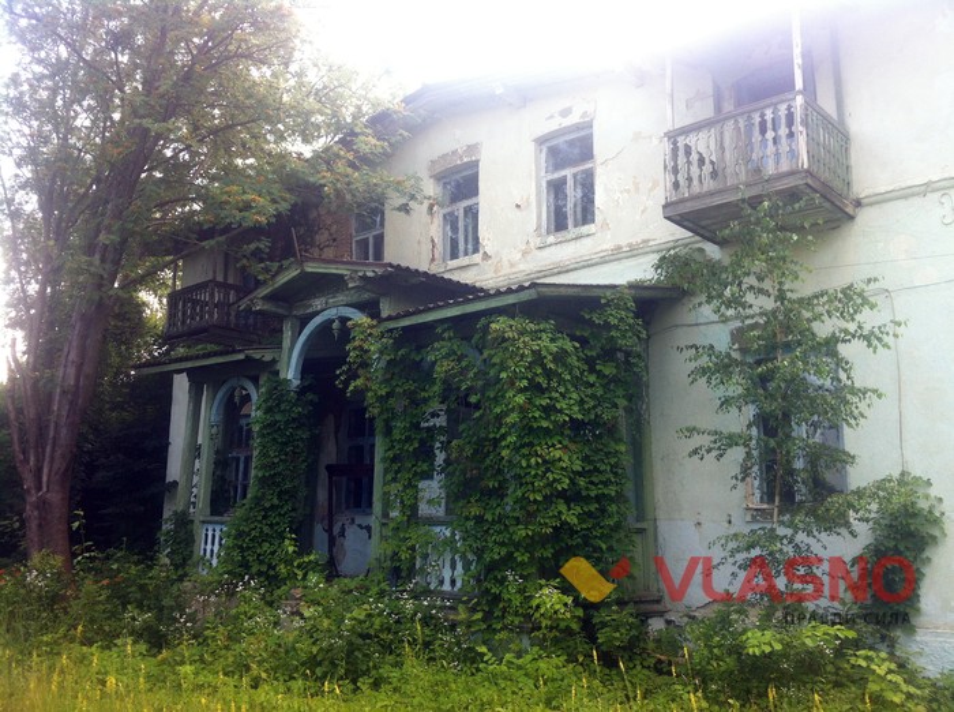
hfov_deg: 52.7
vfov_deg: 40.6
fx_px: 963
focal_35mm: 35
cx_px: 477
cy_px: 356
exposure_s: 1/138
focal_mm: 3.85
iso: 80
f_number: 2.8
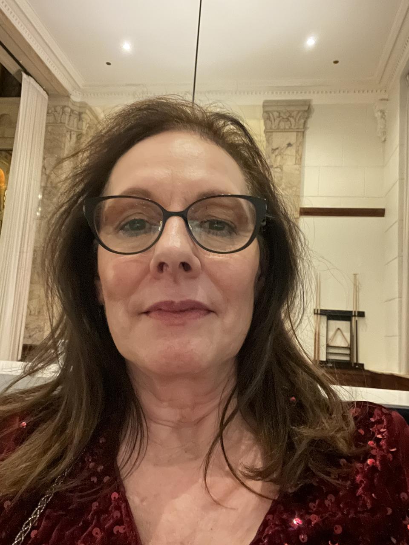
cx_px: 204
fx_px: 473
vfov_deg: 60.0
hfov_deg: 46.8
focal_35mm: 30
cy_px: 272
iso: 2000
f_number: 2.2
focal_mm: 2.71
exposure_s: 1/15
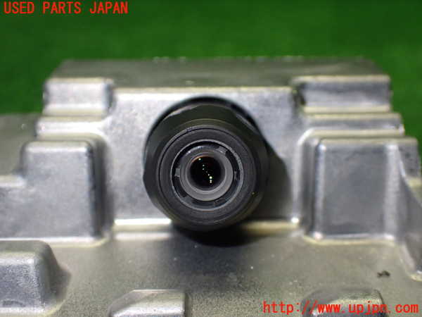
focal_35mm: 47
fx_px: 573
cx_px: 211
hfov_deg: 40.4
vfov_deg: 30.9
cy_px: 158
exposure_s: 1/200
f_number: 3.1
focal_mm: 8.4
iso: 500
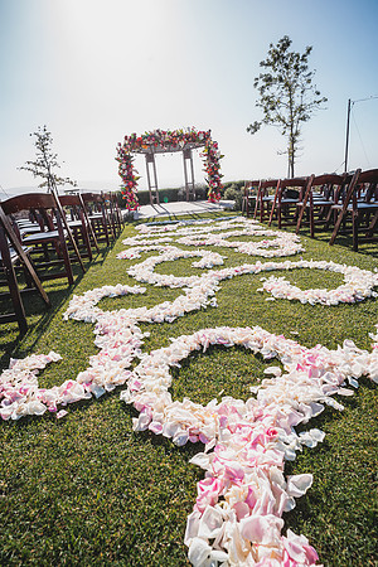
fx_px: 283
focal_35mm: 18
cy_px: 284
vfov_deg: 90.0
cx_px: 189
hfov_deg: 67.4
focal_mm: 18
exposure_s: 1/125
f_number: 6.3
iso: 125
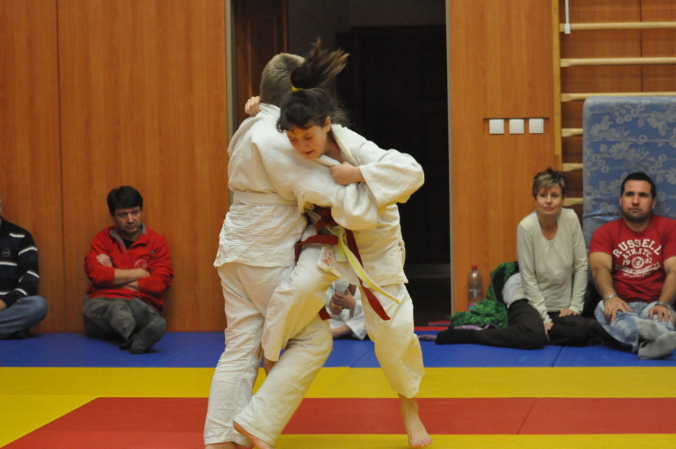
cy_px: 224
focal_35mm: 105
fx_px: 1969
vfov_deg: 13.0
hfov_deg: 19.5
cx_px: 338
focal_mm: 70
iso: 2500
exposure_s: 1/320
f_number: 2.8
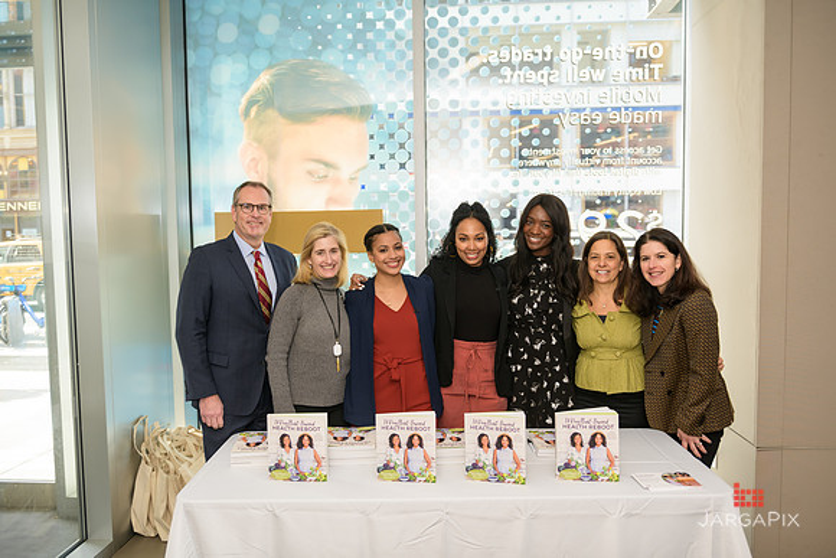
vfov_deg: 45.0
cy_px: 279
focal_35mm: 29
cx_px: 418
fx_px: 674
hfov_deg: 63.6
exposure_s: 1/125
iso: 200
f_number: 3.2
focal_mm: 29
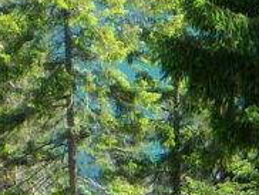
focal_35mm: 237
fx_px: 1776
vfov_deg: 5.9
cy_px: -334
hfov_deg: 7.9
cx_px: -272
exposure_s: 1/500
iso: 80
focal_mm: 7.5
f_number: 2.8
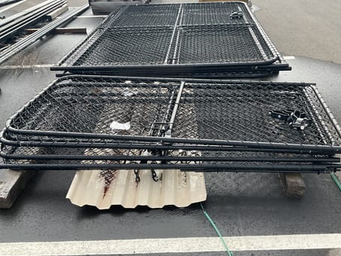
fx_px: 315
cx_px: 187
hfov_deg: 56.7
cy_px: 134
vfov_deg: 44.2
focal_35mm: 32
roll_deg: +1.9
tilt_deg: -33.3
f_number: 1.8
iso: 16
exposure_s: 1/627
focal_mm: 3
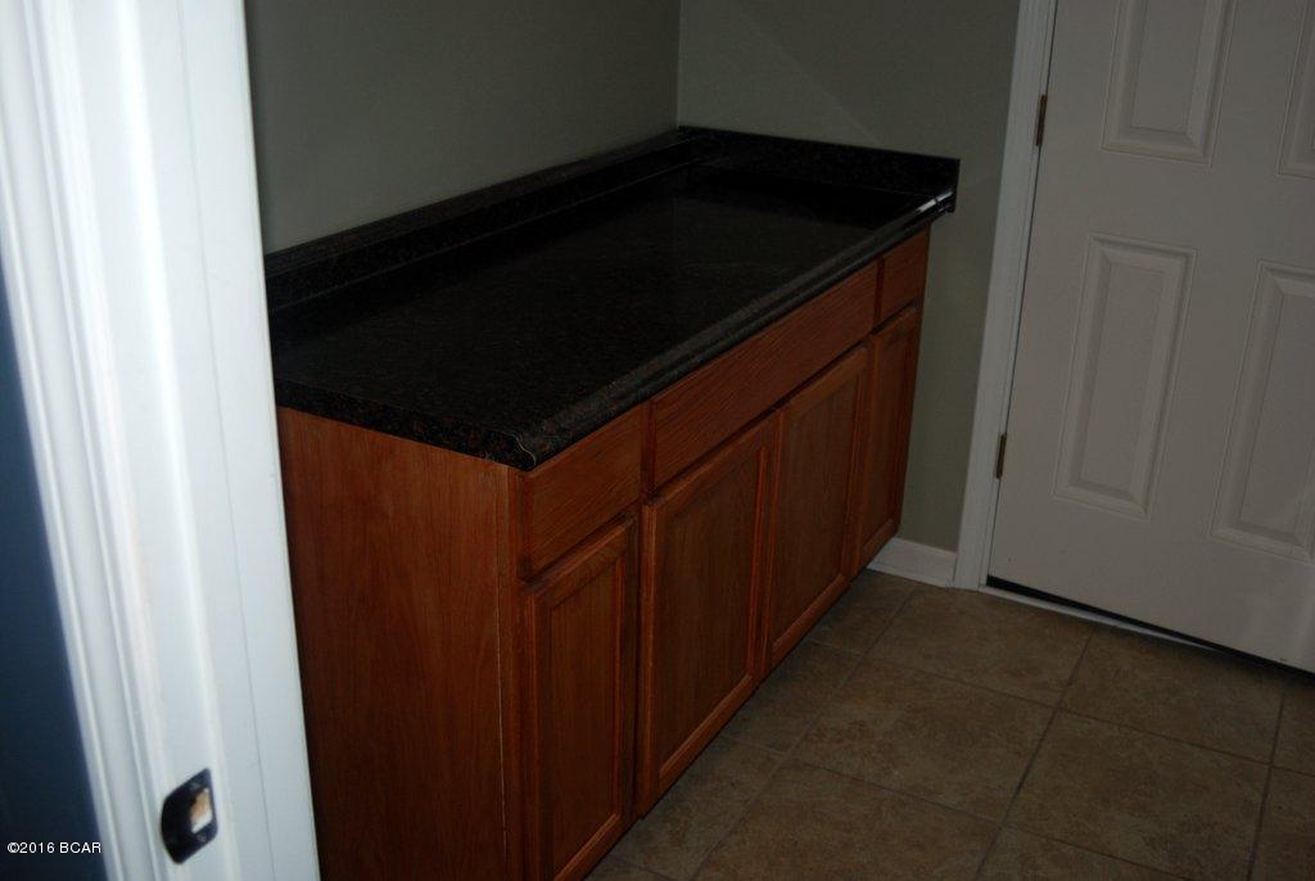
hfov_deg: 51.2
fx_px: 1372
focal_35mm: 38
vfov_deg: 35.6
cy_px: 440
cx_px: 658
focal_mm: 25
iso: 200
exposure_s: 1/60
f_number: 3.3
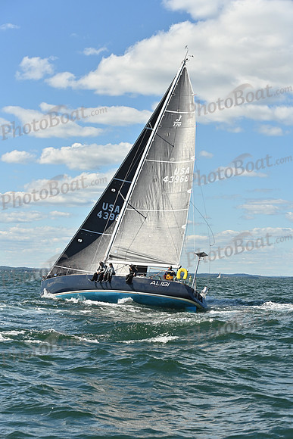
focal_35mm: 70
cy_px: 220
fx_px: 854
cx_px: 146
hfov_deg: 19.5
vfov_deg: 28.8
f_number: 6.3
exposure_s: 1/1600
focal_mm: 70
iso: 320
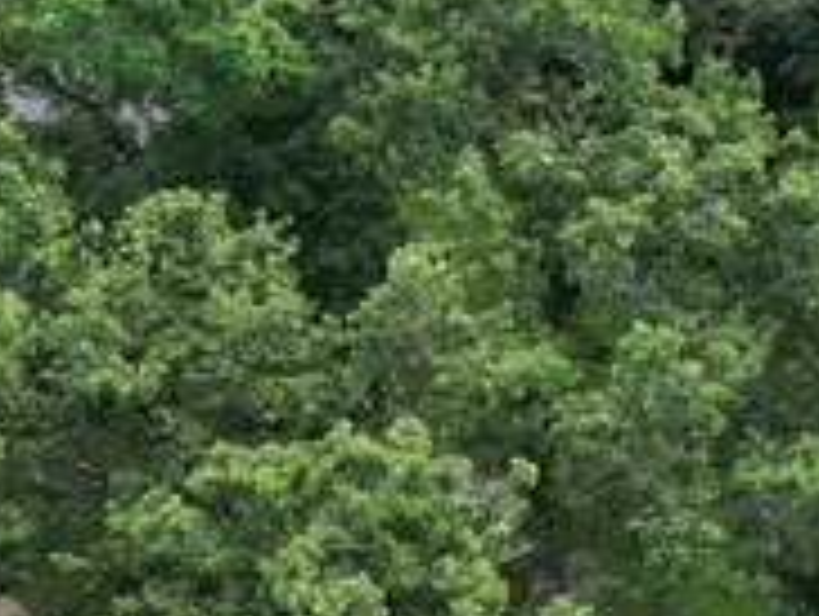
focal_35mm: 135
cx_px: 1512
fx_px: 3198
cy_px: 27
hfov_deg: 13.1
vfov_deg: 10.9
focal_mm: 6.72
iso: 110
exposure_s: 1/400
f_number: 1.7
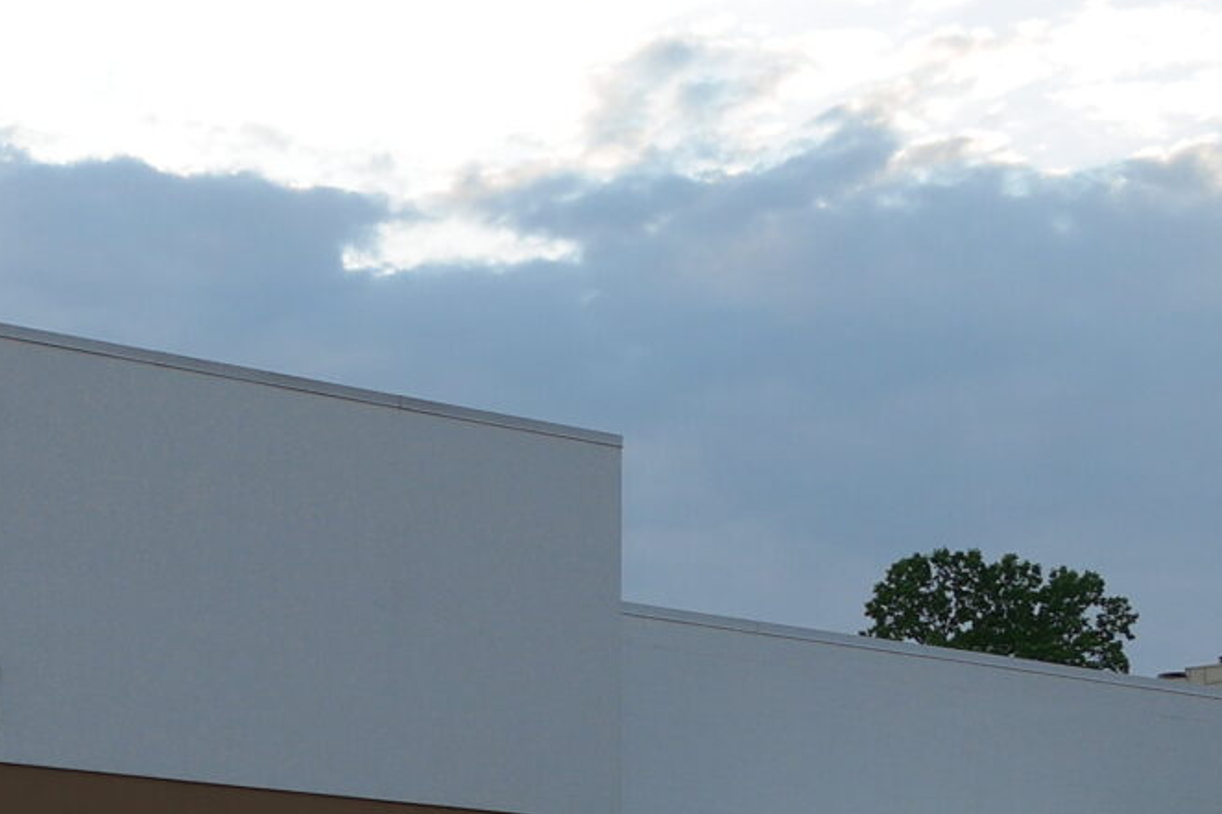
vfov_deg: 11.6
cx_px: -11
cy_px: 942
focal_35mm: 116
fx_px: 3936
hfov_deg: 17.2
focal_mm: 20
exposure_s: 1/160
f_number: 4.5
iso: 100
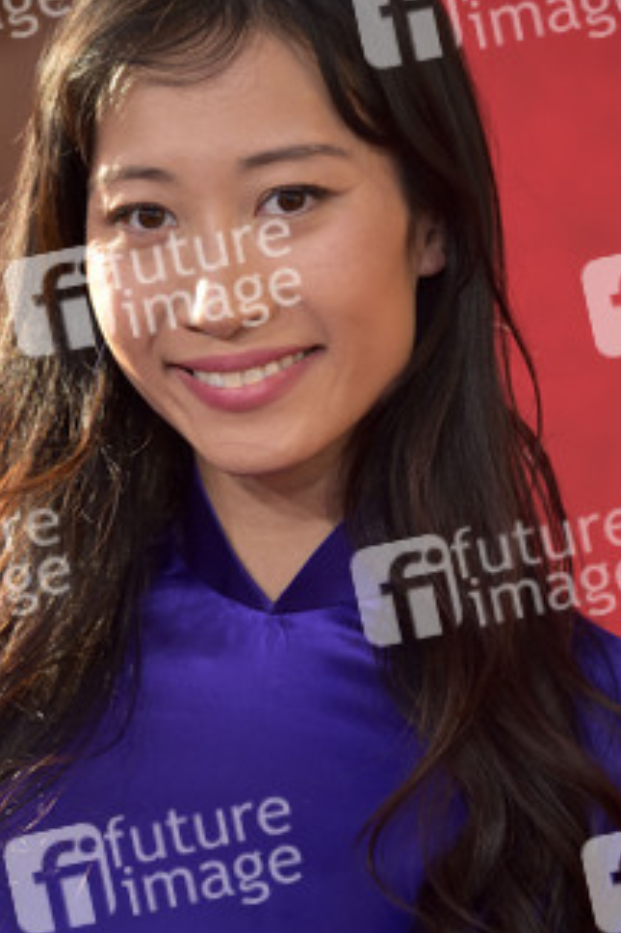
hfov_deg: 5.5
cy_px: 433
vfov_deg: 8.3
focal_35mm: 248
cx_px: 238
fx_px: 6423
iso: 800
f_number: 6.3
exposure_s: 1/1600
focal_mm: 200
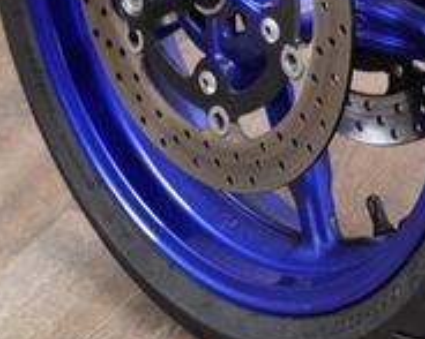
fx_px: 2502
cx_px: 314
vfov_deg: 7.7
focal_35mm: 199
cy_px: -61
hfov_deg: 9.7
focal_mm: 61
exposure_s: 1/125
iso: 5000
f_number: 7.1
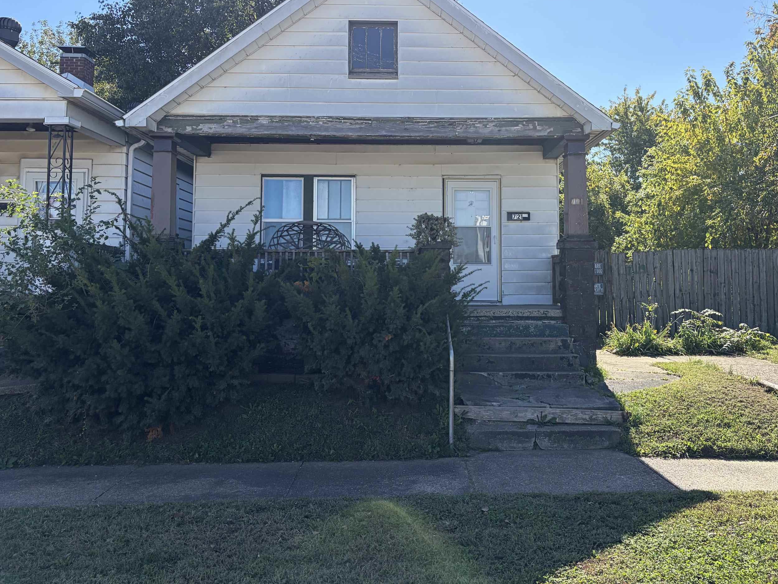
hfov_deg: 56.7
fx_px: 719
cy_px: 230
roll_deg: +0.3
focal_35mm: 32
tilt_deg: +5.6
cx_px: 434
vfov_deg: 43.9
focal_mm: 5.96
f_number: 1.6
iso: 64
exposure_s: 1/2364
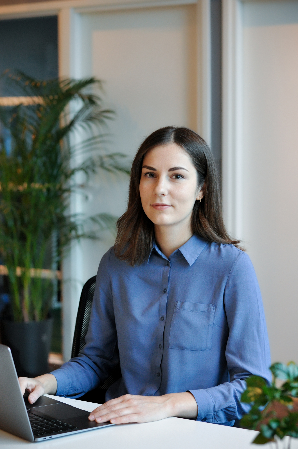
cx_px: 149
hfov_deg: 18.1
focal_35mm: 75
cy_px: 224
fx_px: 934
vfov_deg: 27.0
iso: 900
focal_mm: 50
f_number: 2.8
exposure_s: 1/30
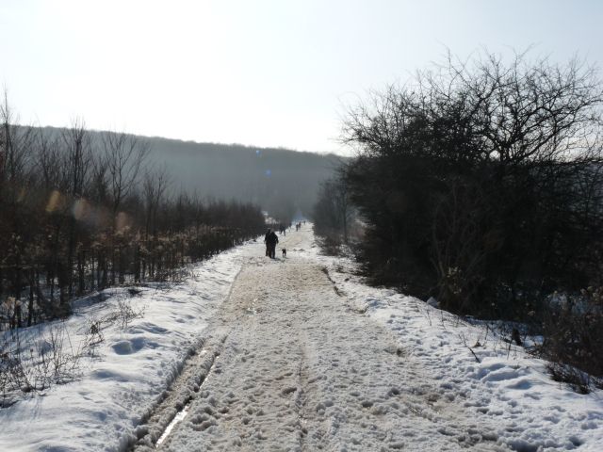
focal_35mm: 45
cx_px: 302
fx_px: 784
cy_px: 226
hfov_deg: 42.1
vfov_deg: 32.2
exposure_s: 1/640
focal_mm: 8
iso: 160
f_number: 8
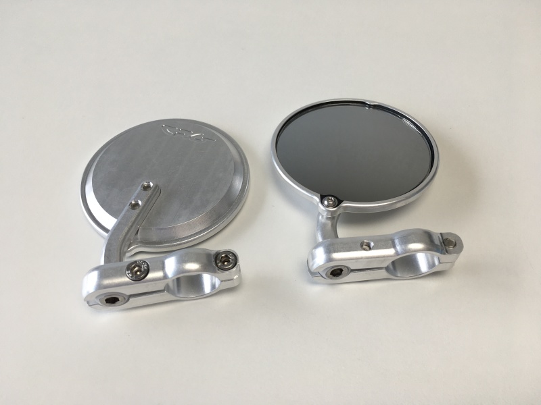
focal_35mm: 29
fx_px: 453
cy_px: 202
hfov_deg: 61.7
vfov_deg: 48.2
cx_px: 270
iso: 32
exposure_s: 1/120
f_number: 2.2
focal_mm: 4.15
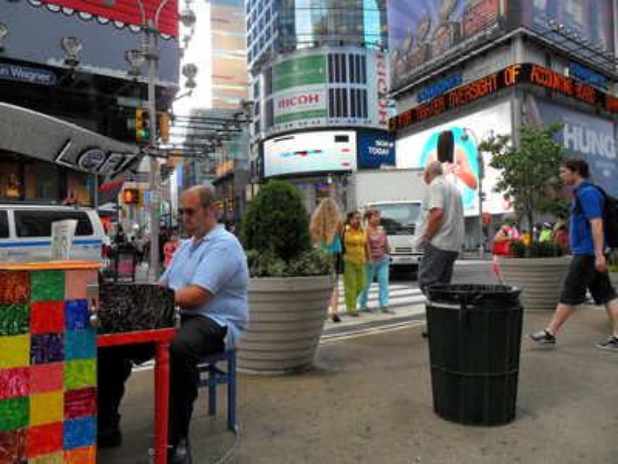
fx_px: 482
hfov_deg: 65.3
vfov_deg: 51.4
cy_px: 232
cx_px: 309
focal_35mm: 27
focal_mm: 4.9
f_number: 3.5
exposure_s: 1/125
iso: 100
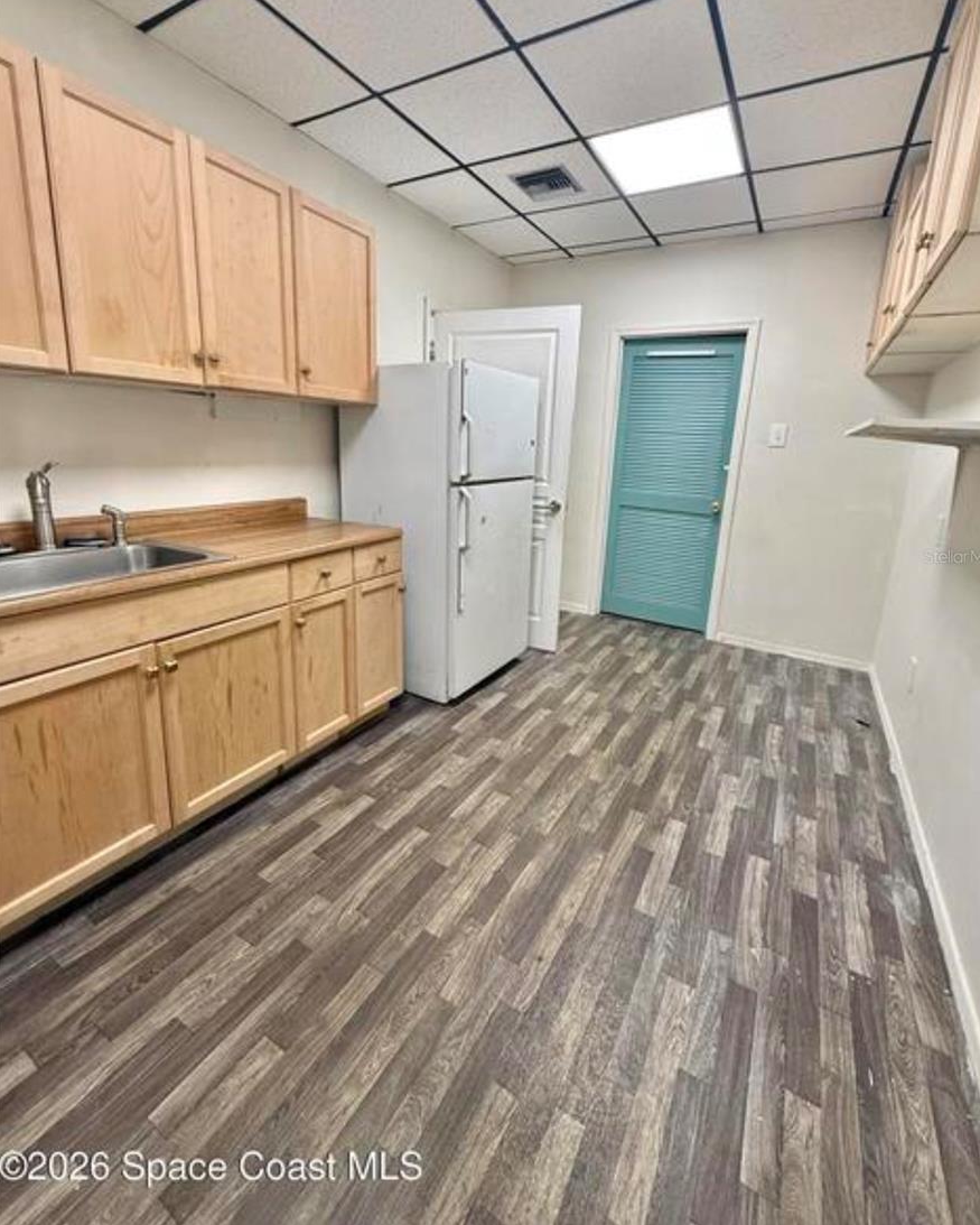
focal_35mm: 15
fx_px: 544
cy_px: 556
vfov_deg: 96.5
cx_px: 500
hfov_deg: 84.1
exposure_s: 1/120
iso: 160
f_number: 2.2
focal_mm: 2.22
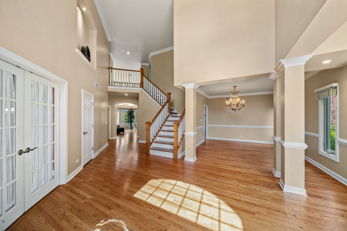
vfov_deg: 77.4
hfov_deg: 100.4
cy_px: 116
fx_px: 145
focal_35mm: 15
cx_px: 174
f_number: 8
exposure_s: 1/13
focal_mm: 15
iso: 400
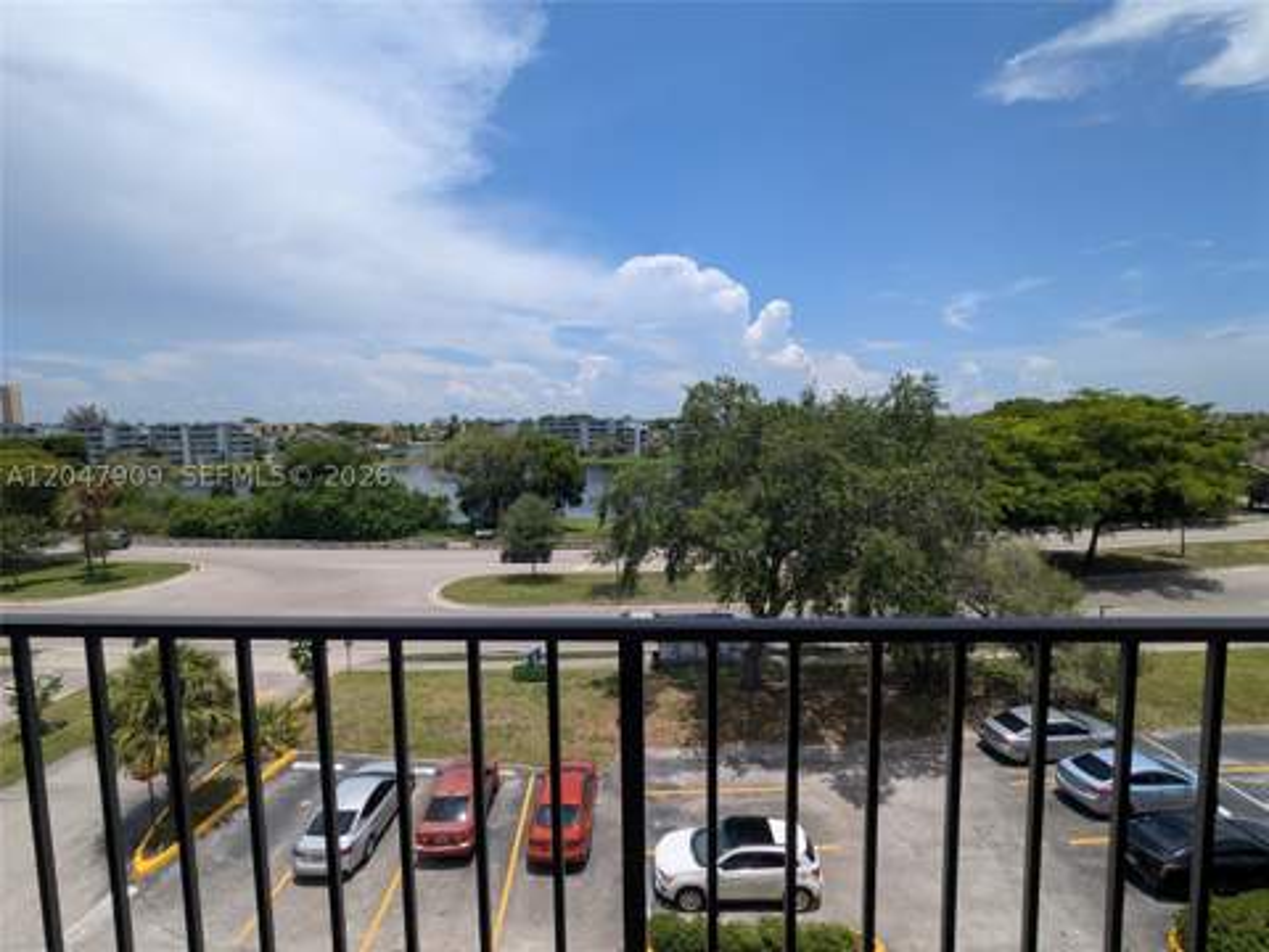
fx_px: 587
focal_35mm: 16
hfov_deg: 94.5
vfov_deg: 78.1
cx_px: 634
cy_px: 476
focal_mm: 2.35
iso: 50
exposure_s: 1/2445
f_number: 2.2
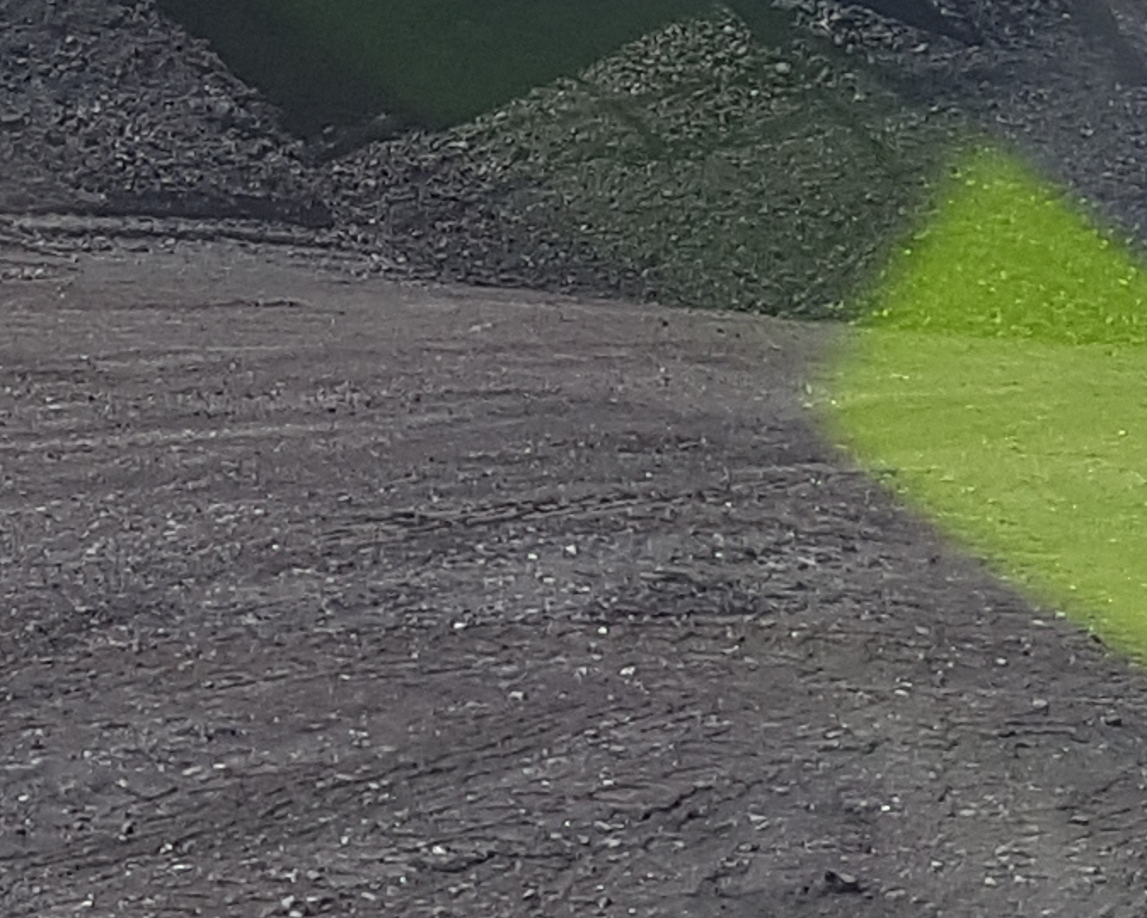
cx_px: -387
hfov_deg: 12.3
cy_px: -1189
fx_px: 5162
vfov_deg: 9.2
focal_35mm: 152
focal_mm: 4.2
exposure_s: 1/1380
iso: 40
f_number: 1.7
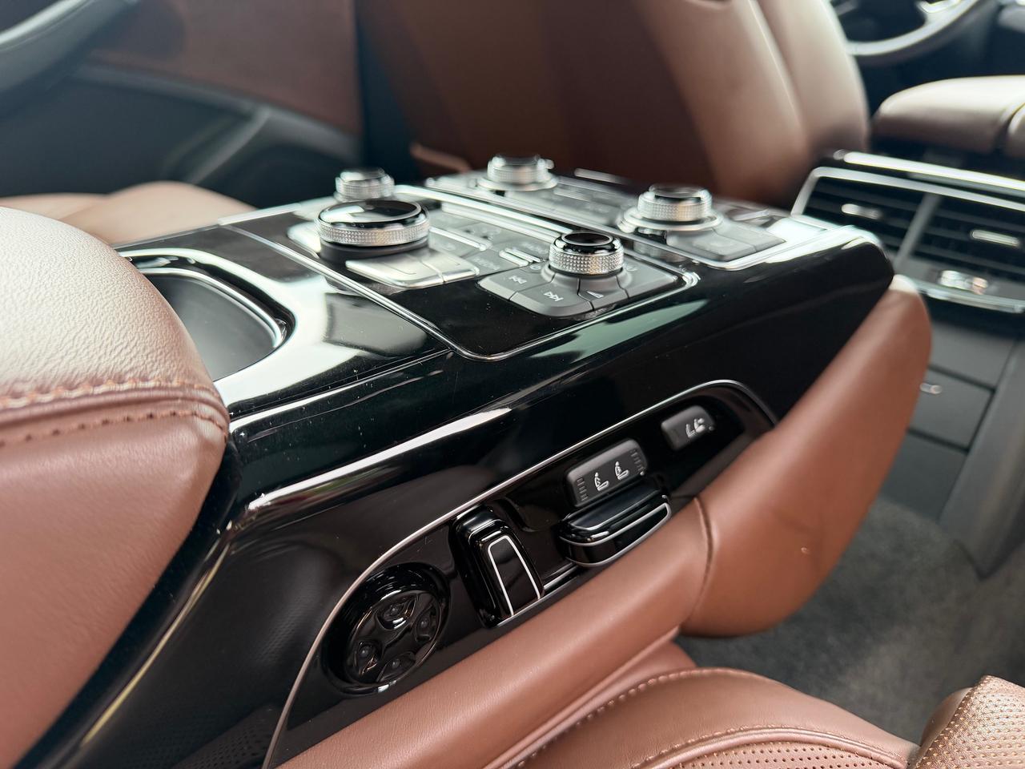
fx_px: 711
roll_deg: -2.6
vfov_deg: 56.8
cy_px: 384
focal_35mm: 24
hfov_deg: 71.6
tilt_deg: -24.5
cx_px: 512
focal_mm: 6.76
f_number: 1.78
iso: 200
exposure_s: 1/65
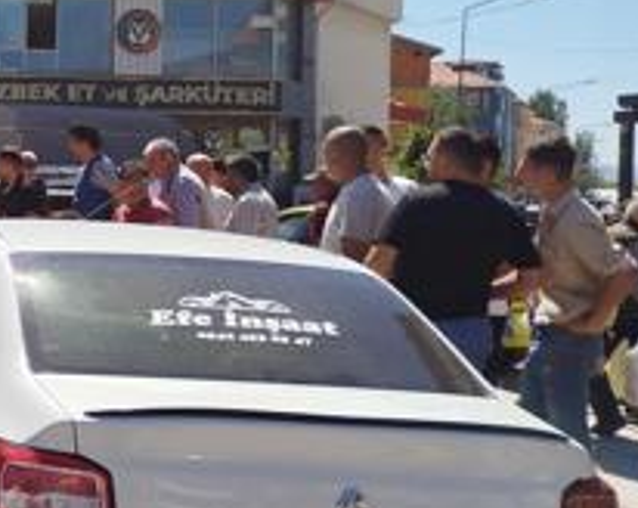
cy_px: 217
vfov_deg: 24.5
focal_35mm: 62
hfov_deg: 26.1
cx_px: -189
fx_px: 1168
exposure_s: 1/1186
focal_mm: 5.31
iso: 50
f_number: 1.7
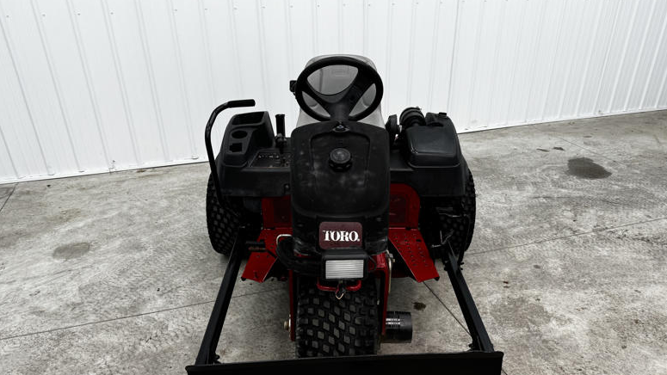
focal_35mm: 27
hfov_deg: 69.9
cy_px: 246
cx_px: 336
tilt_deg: -30.4
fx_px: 478
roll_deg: +0.4
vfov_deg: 42.4
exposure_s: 1/120
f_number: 1.78
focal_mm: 6.76
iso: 80
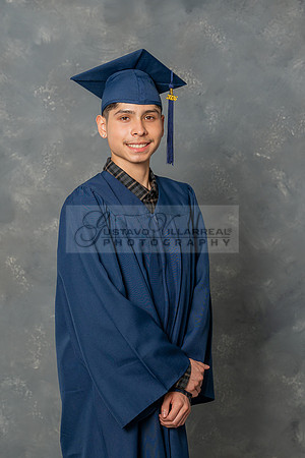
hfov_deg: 17.5
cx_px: 152
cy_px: 229
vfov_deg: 26.0
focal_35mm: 78
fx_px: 991
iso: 200
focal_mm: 52
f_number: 4
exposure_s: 1/200
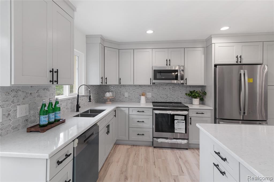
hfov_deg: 93.3
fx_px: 129
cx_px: 137
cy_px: 91
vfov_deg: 70.5
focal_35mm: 17
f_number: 9
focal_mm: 17
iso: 320
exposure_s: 1/10
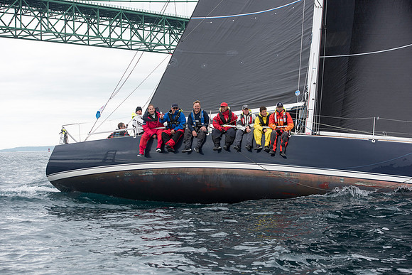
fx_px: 801
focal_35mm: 70
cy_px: 138
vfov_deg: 19.5
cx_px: 206
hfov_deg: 28.8
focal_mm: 70
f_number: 5
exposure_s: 1/800
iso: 250
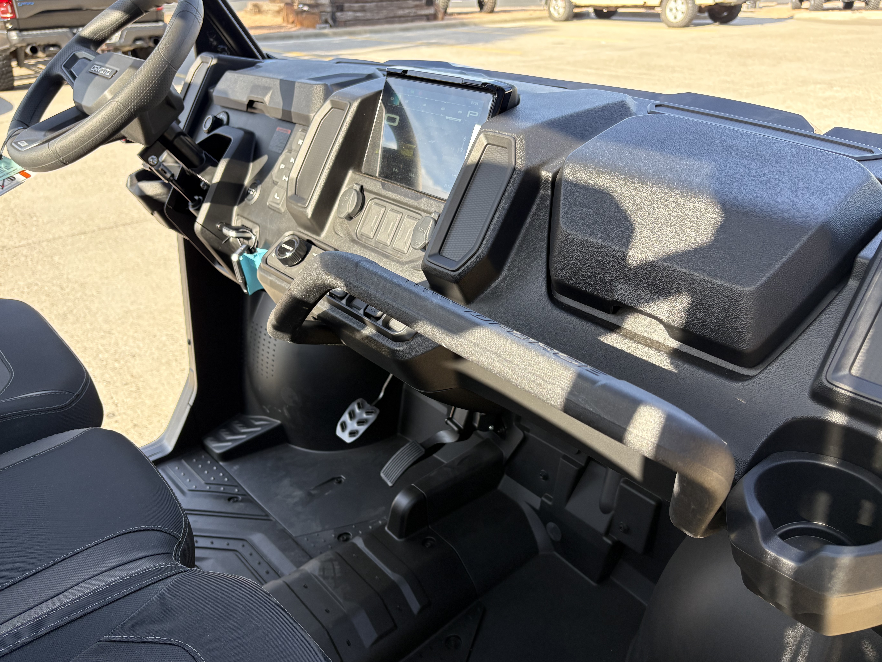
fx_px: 688
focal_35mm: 27
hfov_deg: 65.3
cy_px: 342
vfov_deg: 51.3
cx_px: 429
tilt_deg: -28.1
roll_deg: +2.1
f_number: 1.6
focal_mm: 5.96
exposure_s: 1/453
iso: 64
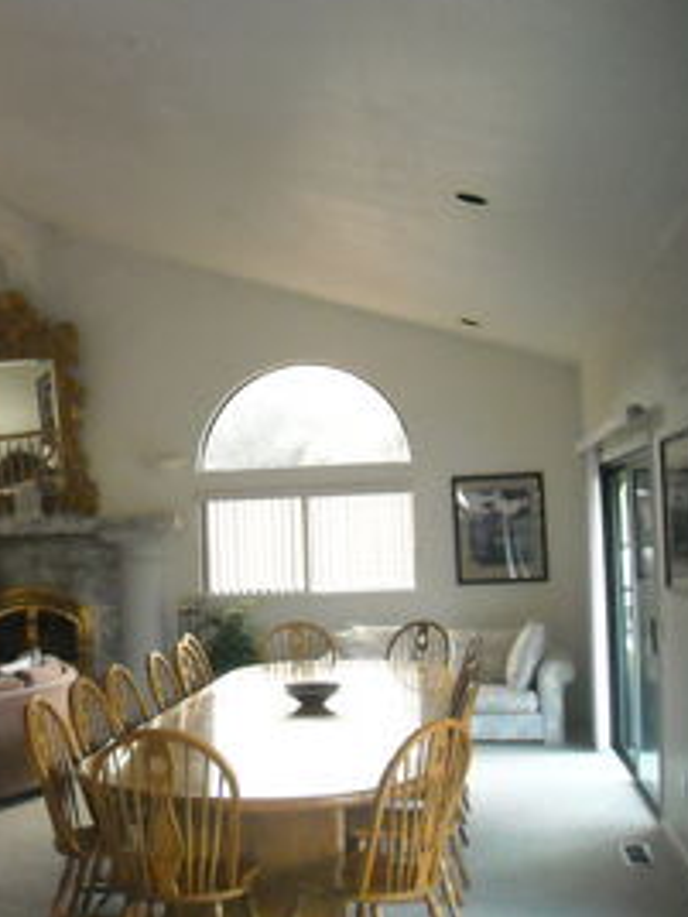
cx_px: 106
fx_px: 1272
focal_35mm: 48
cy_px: 448
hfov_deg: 29.4
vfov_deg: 39.7
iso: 800
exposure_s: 1/129
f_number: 2.8
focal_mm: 5.7
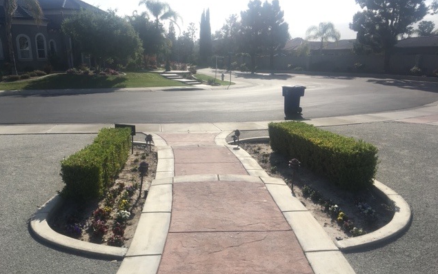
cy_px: 158
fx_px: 370
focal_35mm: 31
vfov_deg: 40.5
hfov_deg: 61.2
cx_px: 218
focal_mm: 4.15
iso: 25
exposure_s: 1/2653
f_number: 2.2
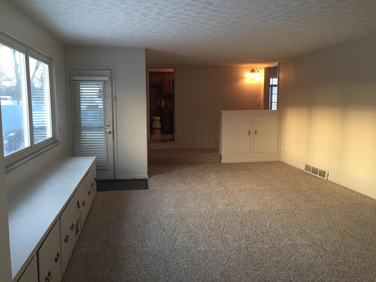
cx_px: 188
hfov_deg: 61.7
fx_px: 315
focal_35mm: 29
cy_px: 141
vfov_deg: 48.2
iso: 50
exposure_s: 1/30
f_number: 2.2
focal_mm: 4.15
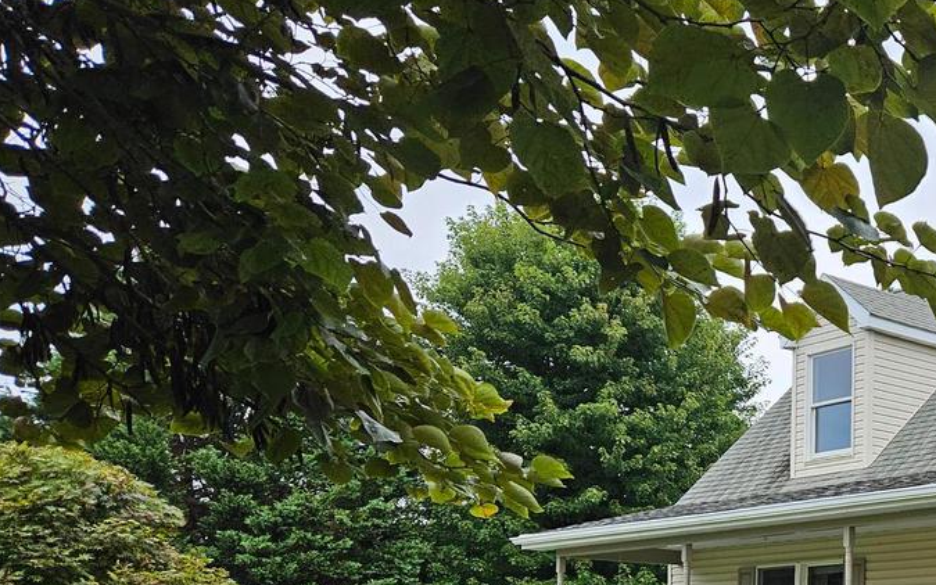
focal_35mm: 52
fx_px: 1327
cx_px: 994
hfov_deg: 34.3
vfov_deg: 23.8
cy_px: 588
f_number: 1.8
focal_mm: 5.4
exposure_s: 1/719
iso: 50
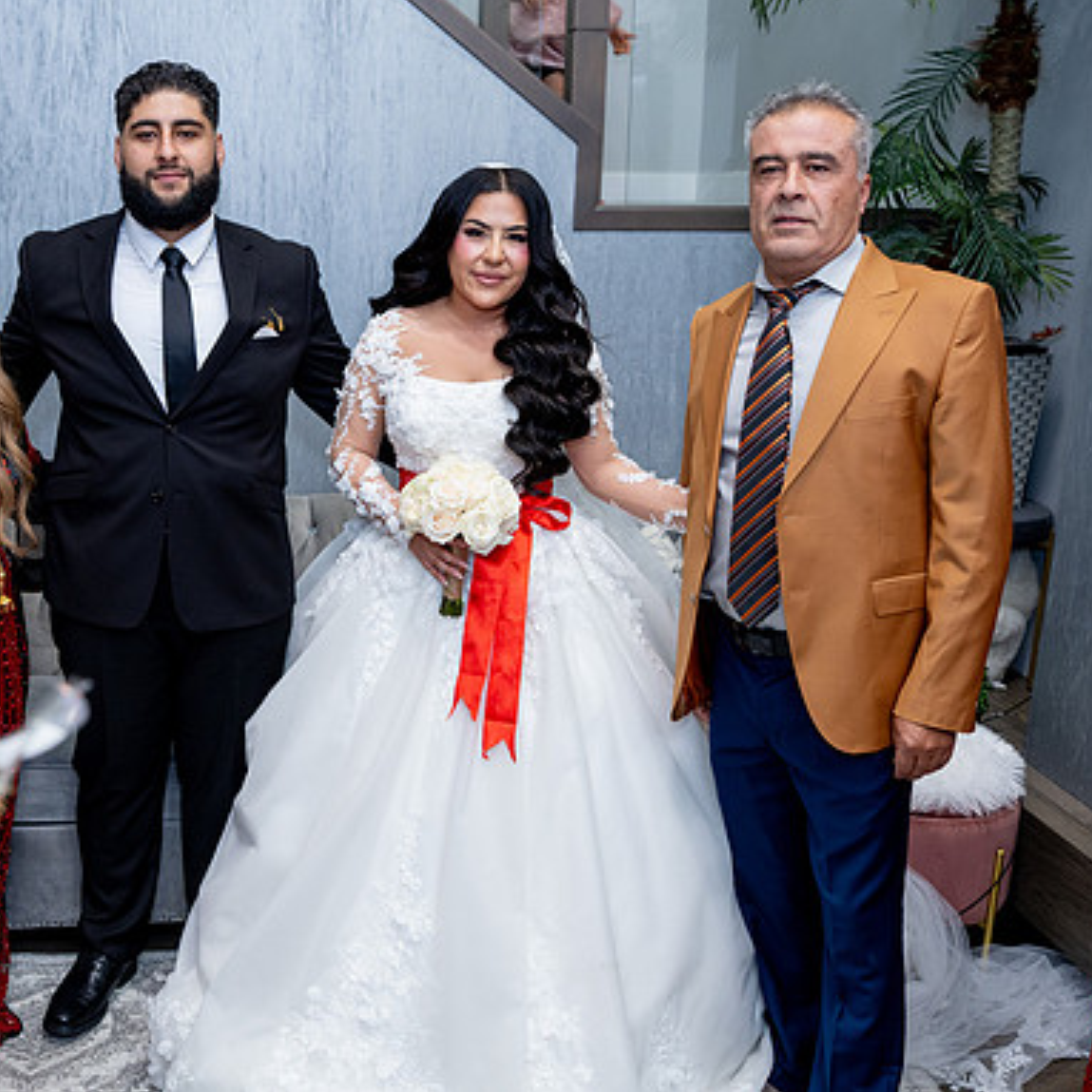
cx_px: 336
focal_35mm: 36
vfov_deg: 46.0
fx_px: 1285
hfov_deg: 45.1
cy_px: 543
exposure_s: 1/160
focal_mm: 28
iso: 1000
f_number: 2.8
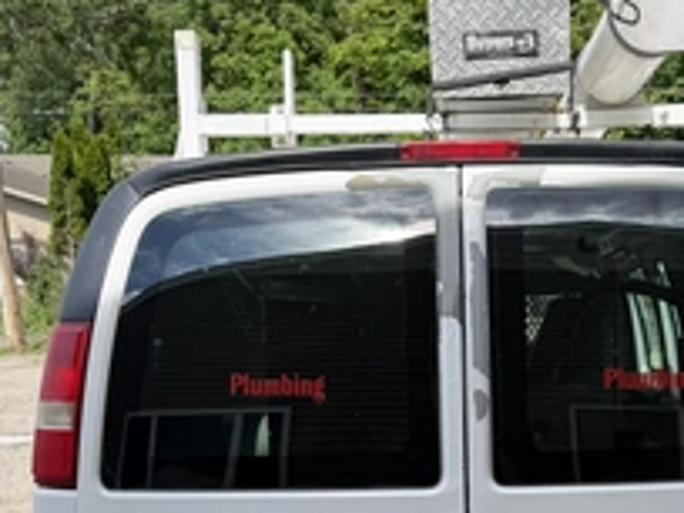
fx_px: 929
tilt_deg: -9.6
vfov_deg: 29.6
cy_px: 463
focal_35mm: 47
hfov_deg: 39.8
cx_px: 476
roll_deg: +0.5
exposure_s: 1/1855
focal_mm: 6.76
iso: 80
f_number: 1.78
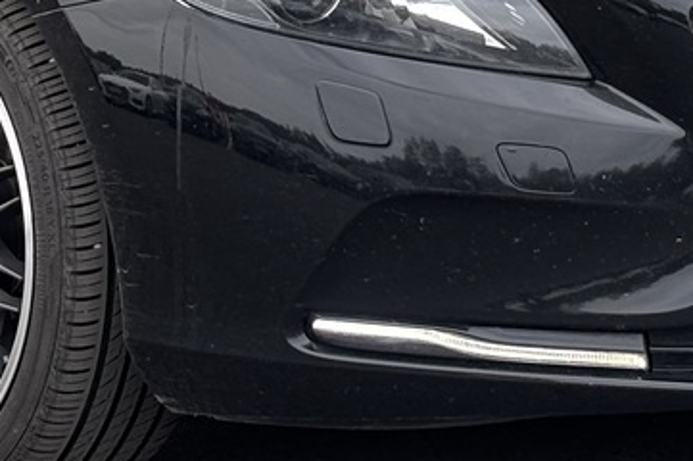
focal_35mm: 216
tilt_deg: +0.2
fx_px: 4154
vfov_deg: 6.2
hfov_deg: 9.5
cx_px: 180
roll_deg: -1.3
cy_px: -423
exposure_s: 1/597
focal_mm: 5.96
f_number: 1.6
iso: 32
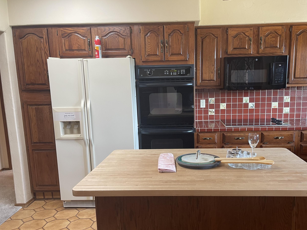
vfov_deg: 46.7
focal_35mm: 30
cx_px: 174
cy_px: 127
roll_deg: +0.7
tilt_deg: -9.6
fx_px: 266
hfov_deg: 59.8
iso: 125
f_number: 1.6
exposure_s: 1/68
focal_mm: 5.1
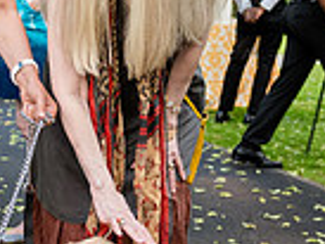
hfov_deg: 15.3
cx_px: -94
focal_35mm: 123
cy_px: 98
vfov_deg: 12.1
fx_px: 1156
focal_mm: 27
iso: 1000
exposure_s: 1/250
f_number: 3.2
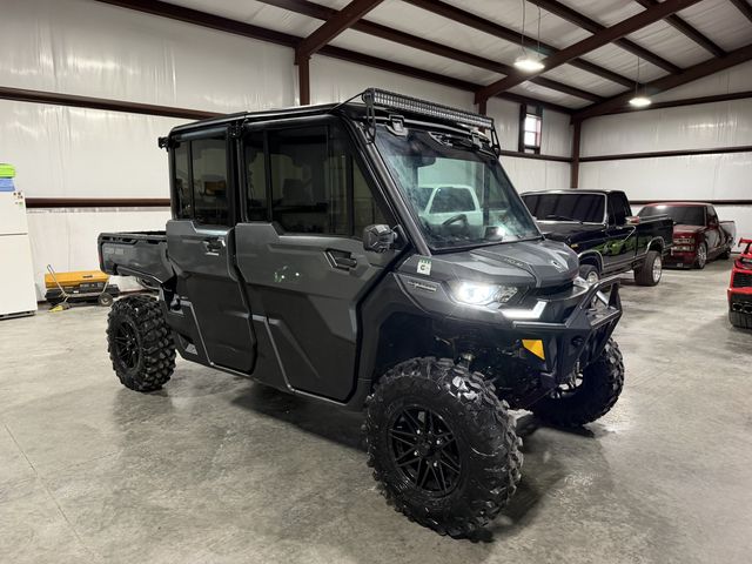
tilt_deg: -7.3
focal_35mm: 24
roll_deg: +3.2
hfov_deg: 71.6
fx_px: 521
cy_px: 282
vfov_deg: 56.8
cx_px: 376
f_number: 1.78
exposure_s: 1/60
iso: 320
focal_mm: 6.76
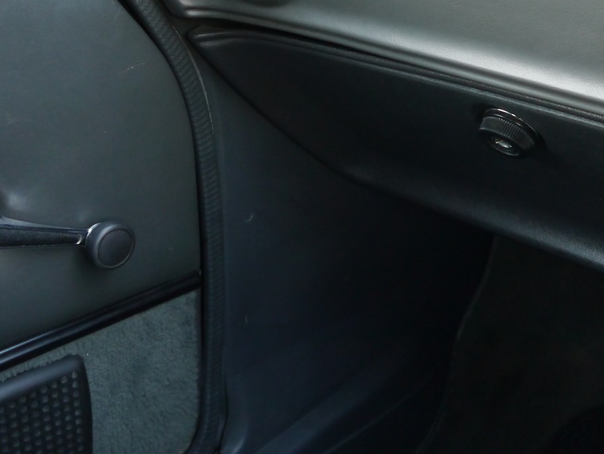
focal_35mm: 60
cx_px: 436
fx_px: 1048
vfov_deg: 23.8
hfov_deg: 31.7
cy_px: 55
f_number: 3.8
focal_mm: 16
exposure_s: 1/25
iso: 800
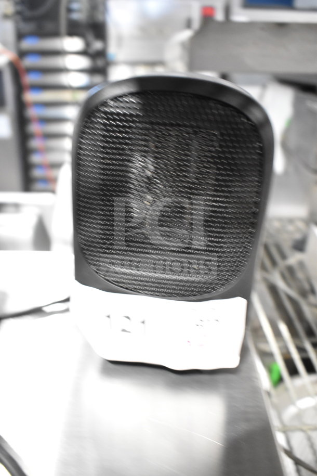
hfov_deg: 40.0
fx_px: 436
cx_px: 158
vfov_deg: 57.2
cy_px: 238
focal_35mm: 33
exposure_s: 1/40
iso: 2500
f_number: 3.8
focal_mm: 22
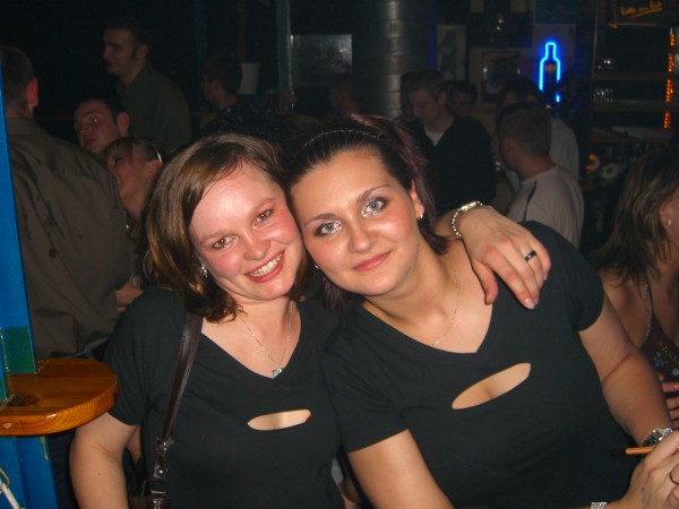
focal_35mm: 38
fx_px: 745
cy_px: 254
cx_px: 340
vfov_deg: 37.7
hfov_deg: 49.0
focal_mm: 7.9
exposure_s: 1/60
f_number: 2.8
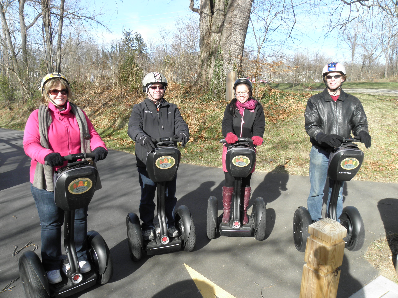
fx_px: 299
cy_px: 149
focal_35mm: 26
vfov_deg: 53.1
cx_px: 199
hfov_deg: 67.3
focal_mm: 4.6
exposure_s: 1/100
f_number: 5.6
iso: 64
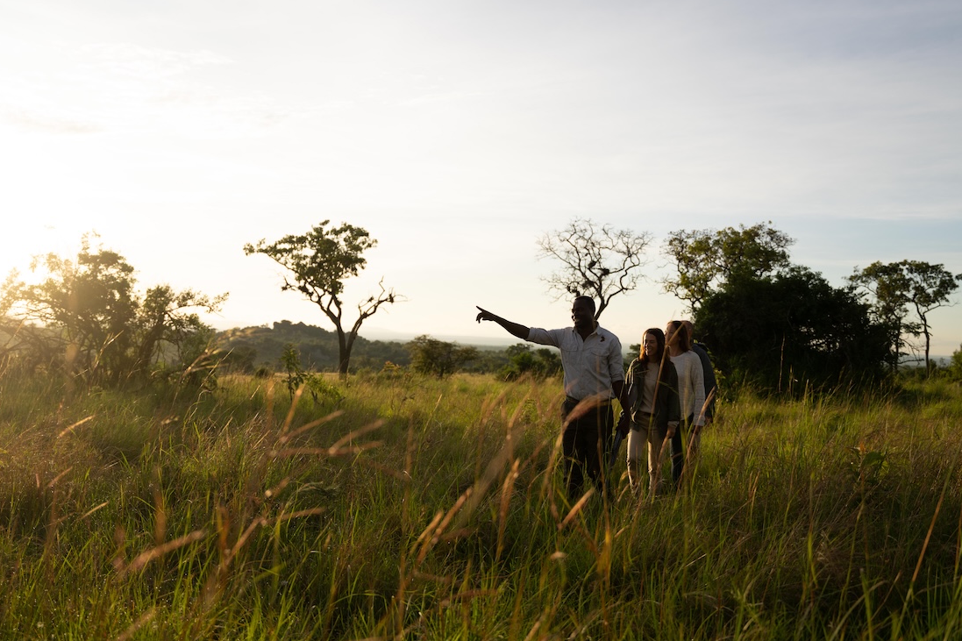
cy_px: 301
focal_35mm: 35
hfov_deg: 54.1
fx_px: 941
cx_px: 464
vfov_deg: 37.6
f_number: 2.8
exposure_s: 1/2000
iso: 200
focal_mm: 32.2
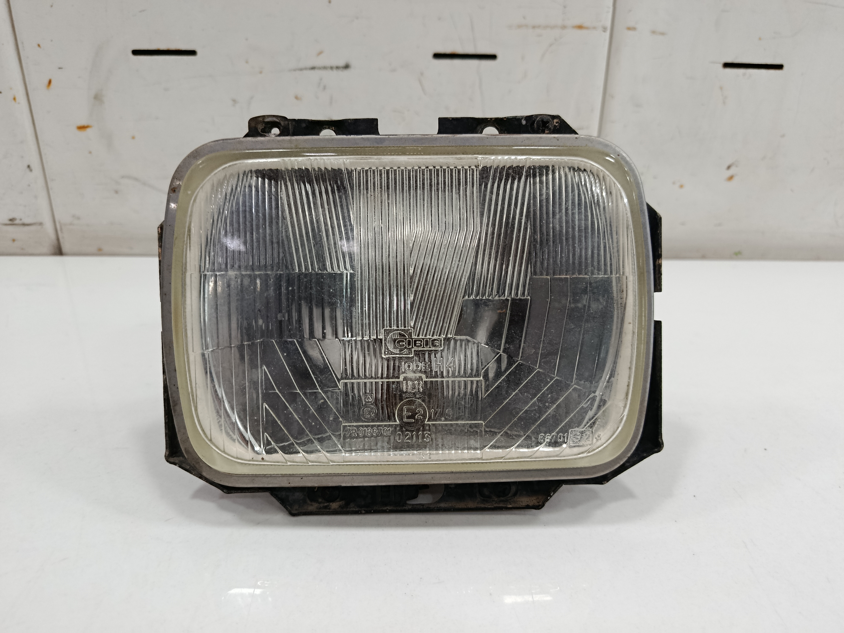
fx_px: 585
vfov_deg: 56.8
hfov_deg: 71.6
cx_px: 422
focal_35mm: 24
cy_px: 316
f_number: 1.7
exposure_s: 1/100
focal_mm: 5.24
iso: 1111
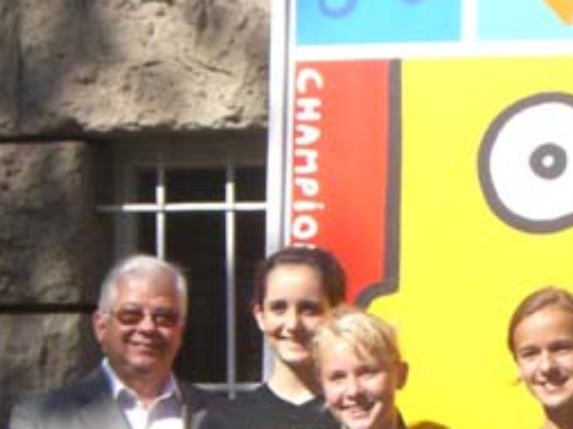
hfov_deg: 13.9
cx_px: 528
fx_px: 2332
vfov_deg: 10.5
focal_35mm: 141
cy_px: 359
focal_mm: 9
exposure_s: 1/2000
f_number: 5.2
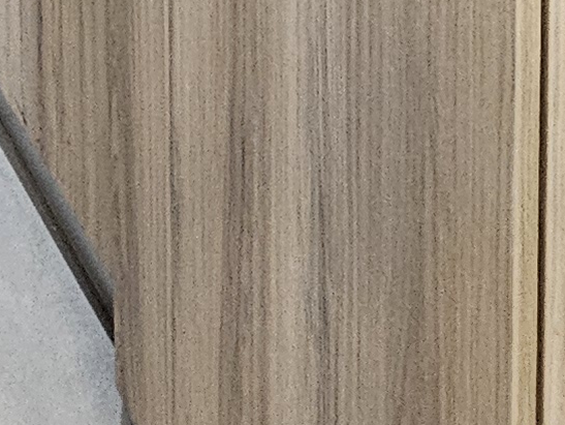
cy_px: -992
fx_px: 1552
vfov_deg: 9.8
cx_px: 142
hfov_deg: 20.5
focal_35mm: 95
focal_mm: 2.2
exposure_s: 1/33.3
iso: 640
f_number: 2.2
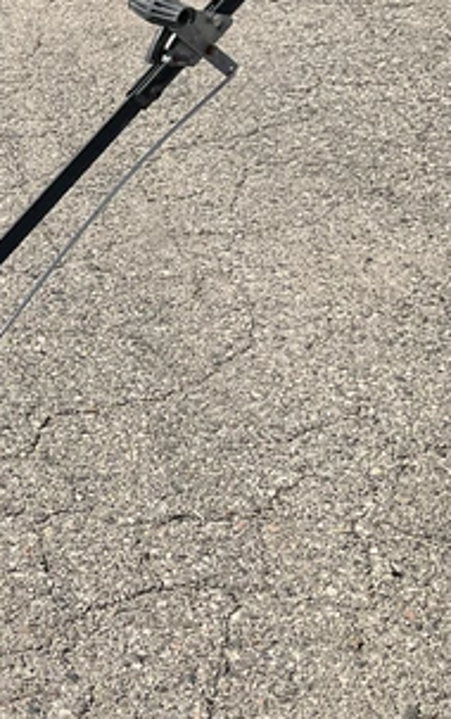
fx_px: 1491
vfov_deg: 27.1
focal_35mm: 76
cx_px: -185
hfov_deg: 16.0
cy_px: 298
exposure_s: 1/1984
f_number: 1.8
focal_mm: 3
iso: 25
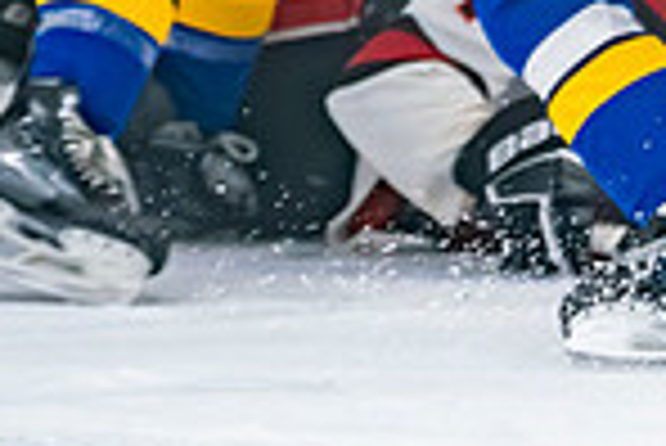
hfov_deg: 2.3
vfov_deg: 1.5
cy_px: -527
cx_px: 819
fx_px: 16851
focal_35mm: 910
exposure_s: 1/640
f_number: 2.8
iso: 3200
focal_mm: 200
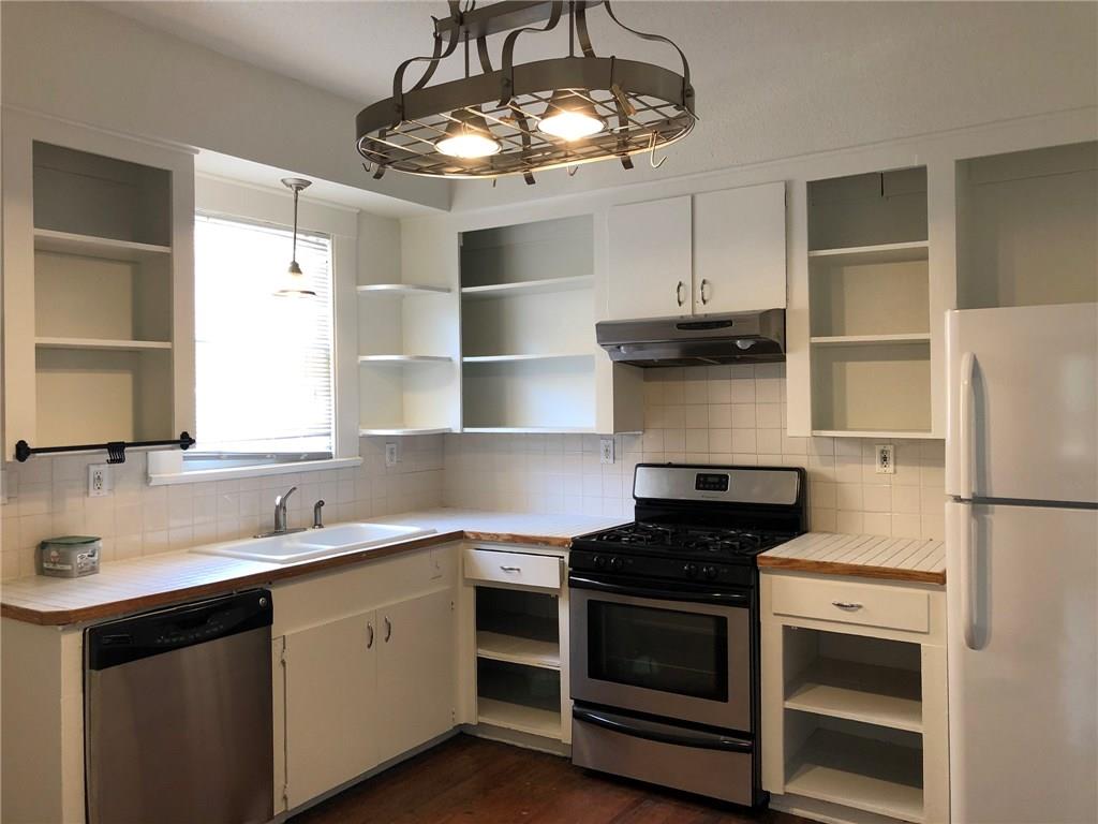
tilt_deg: -1.0
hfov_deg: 63.4
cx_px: 549
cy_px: 412
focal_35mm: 28
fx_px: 888
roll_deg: +1.6
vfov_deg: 49.7
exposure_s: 1/24
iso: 32
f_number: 1.8
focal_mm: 4
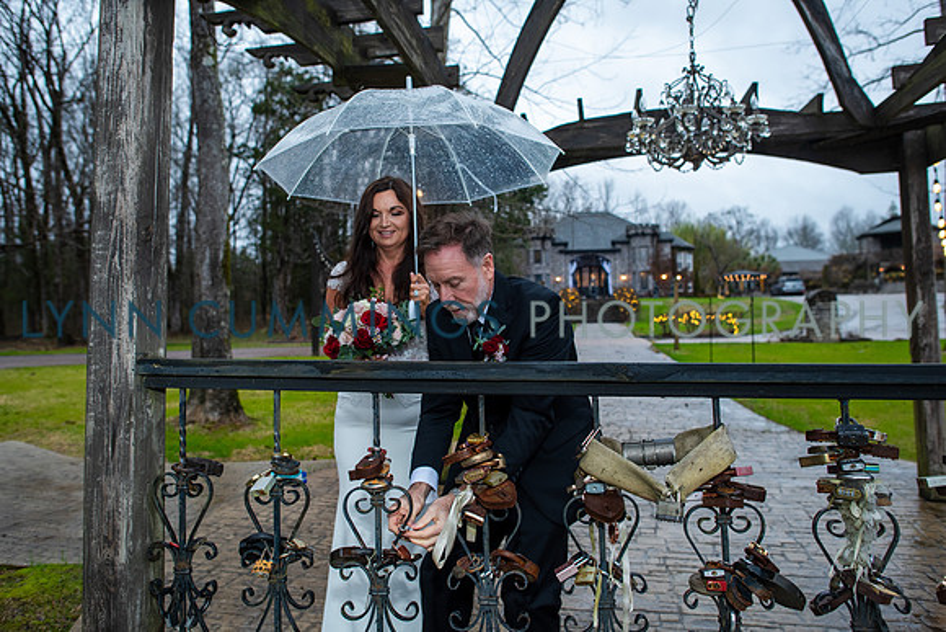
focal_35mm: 24
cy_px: 316
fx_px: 631
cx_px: 473
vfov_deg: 53.2
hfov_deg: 73.7
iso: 640
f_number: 3.2
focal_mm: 24
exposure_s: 1/160
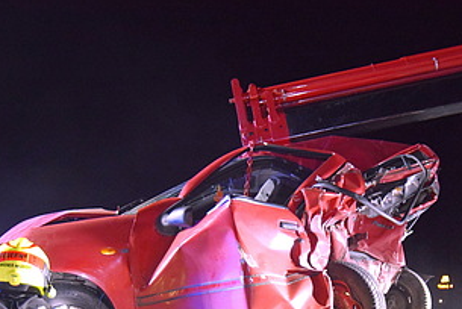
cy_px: 236
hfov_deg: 35.4
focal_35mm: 56
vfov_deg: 24.0
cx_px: 295
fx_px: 719
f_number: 3.5
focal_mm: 24
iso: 3200
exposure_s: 1/60
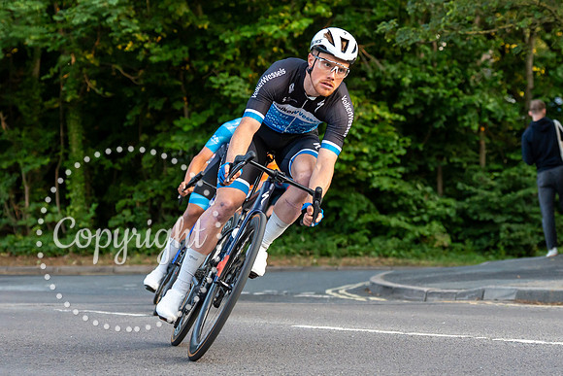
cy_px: 82
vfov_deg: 10.9
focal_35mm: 126
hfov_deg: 16.3
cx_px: 294
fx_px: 1971
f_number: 3.5
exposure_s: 1/800
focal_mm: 70
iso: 1000
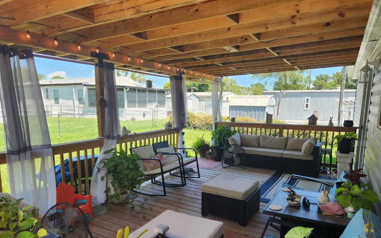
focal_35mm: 25
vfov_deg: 49.0
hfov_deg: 72.6
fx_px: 260
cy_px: 143
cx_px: 191
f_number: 1.8
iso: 20
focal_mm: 5.4
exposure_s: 1/265
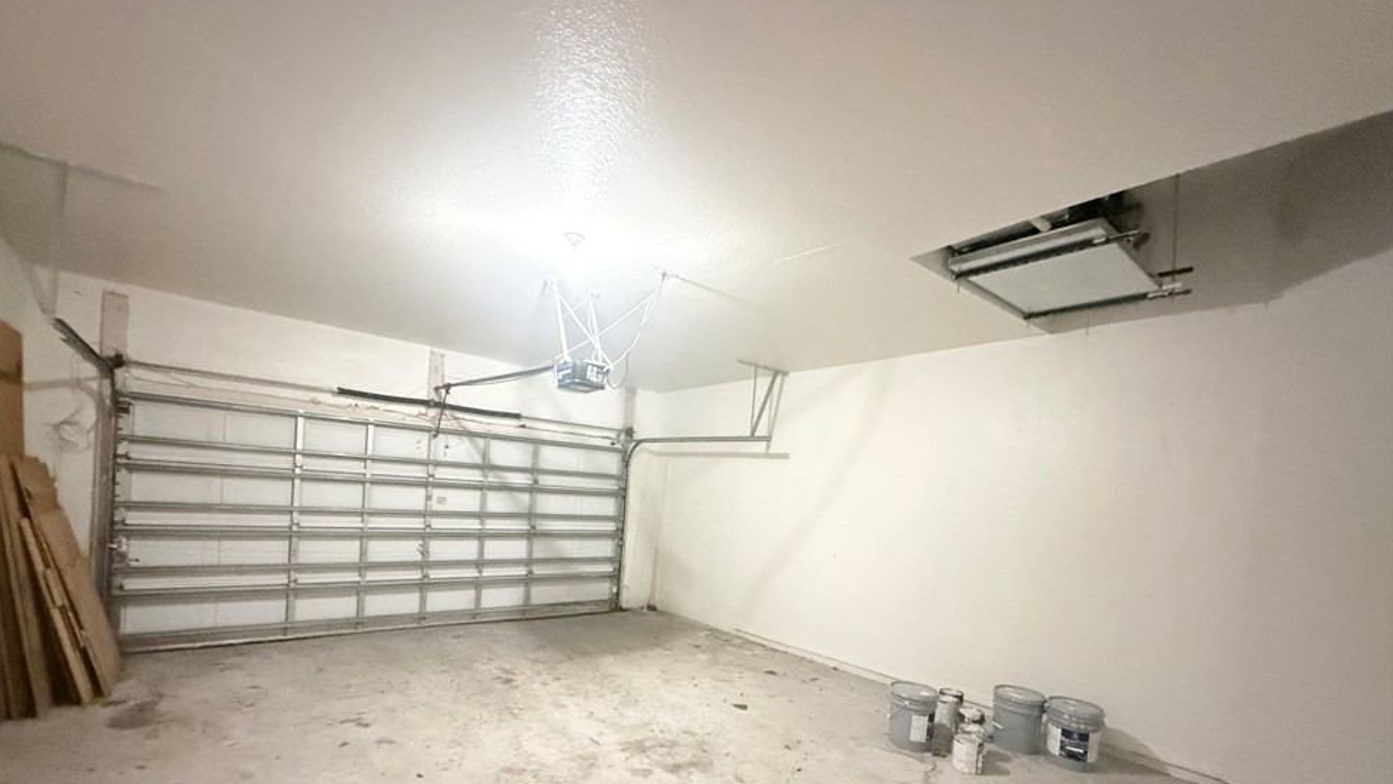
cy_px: 508
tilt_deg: -1.8
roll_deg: -3.0
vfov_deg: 65.7
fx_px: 591
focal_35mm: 16
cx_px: 665
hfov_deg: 99.3
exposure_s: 1/15
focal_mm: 2.22
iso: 3200
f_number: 2.2
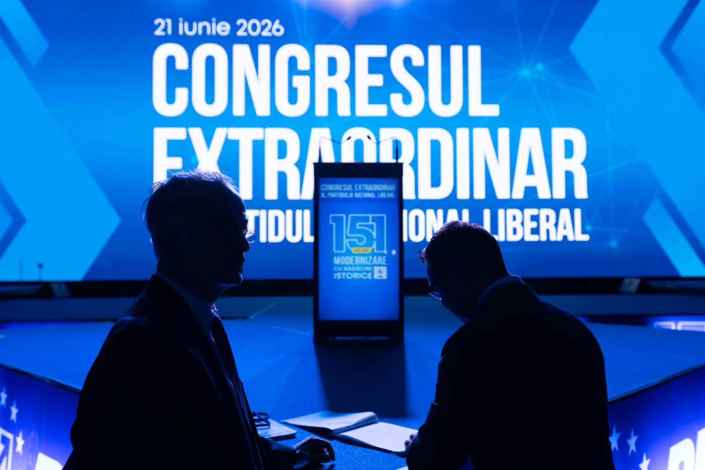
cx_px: 352
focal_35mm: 33
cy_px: 235
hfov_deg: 57.2
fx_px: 646
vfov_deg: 40.0
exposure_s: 1/100
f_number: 4
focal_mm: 33
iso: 250
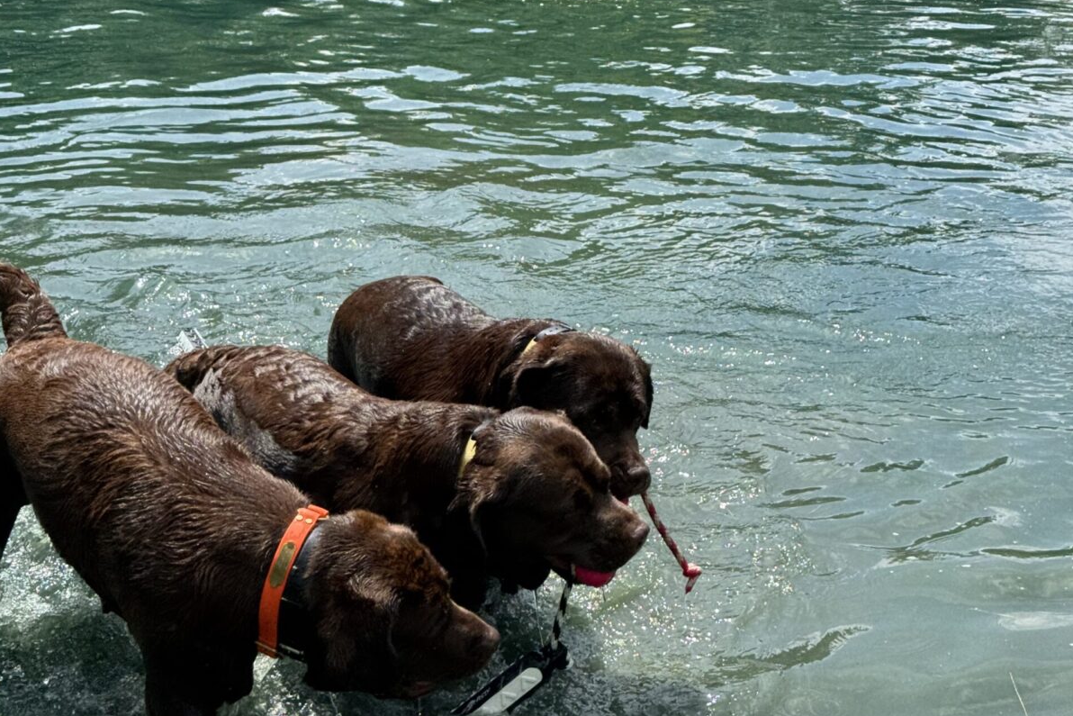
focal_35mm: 67
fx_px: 1997
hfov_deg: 30.1
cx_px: 536
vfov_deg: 20.3
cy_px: 378
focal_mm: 6.76
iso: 64
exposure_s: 1/3425
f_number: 1.78
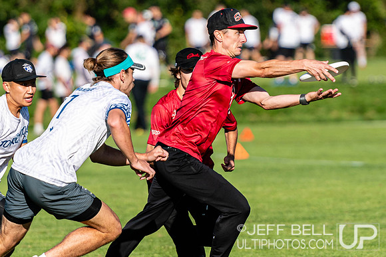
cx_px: 240
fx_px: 6753
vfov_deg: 2.2
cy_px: 90
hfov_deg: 3.3
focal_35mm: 630
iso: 100
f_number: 3.2
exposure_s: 1/1600
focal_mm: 200
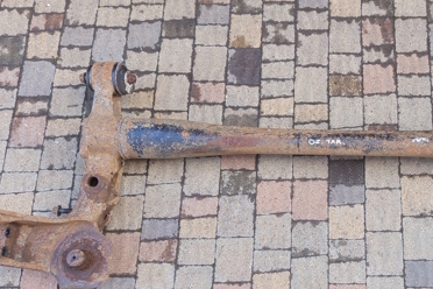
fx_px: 517
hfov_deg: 43.6
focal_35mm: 43
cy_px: 183
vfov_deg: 31.0
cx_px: 338
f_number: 1.7
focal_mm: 5.24
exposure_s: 1/100
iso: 178
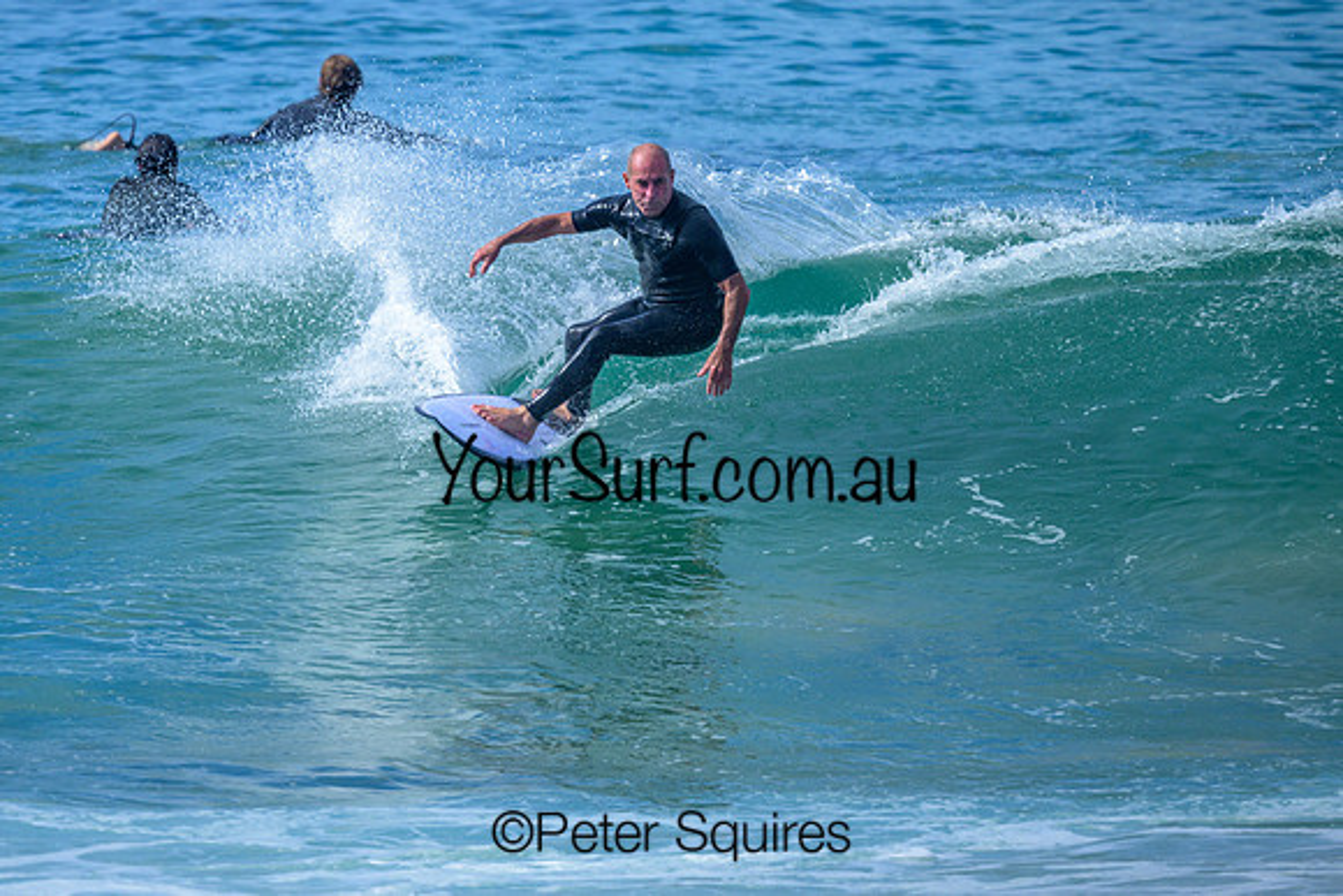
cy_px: 385
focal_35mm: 1098
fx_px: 40970
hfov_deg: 1.9
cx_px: 477
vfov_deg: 1.3
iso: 250
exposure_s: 1/2000
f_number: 6.3
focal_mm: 800
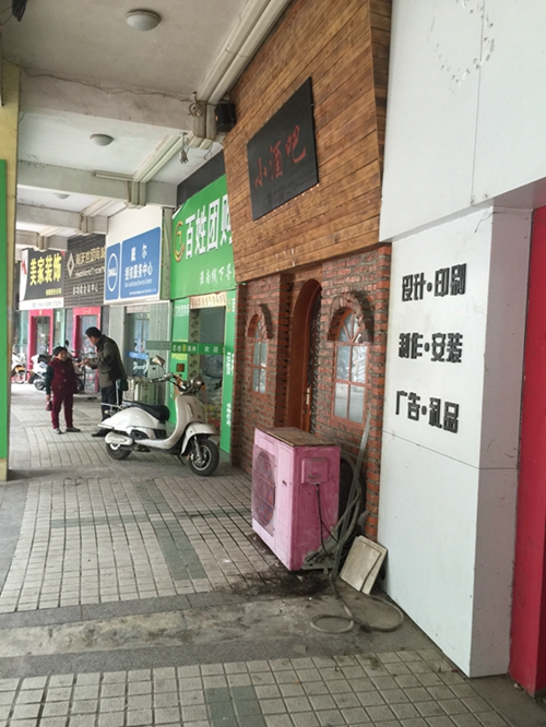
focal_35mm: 29
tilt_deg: +0.3
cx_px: 273
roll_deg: -1.0
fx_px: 610
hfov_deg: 48.3
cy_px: 364
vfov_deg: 61.6
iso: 50
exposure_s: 1/15
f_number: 2.2
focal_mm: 4.15
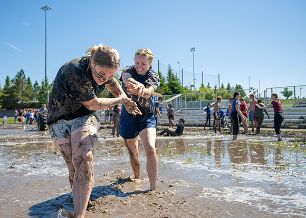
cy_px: 100
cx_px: 134
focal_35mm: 37
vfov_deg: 37.2
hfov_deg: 50.4
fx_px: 325
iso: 100
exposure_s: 1/1250
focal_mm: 33
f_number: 4
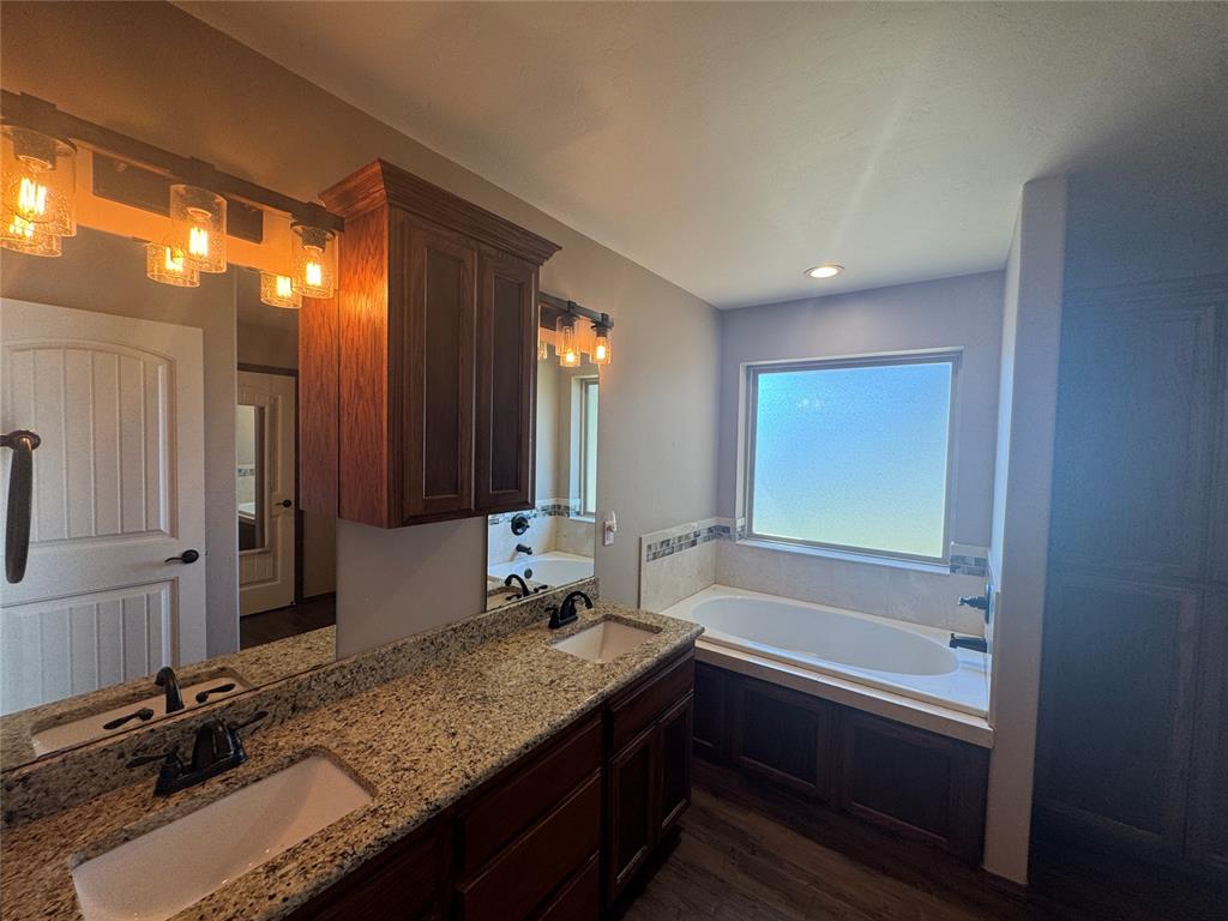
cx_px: 614
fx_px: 497
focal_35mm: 14
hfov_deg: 102.1
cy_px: 460
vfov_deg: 85.7
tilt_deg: -2.6
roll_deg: -2.0
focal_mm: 2.22
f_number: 2.2
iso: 80
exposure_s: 1/120
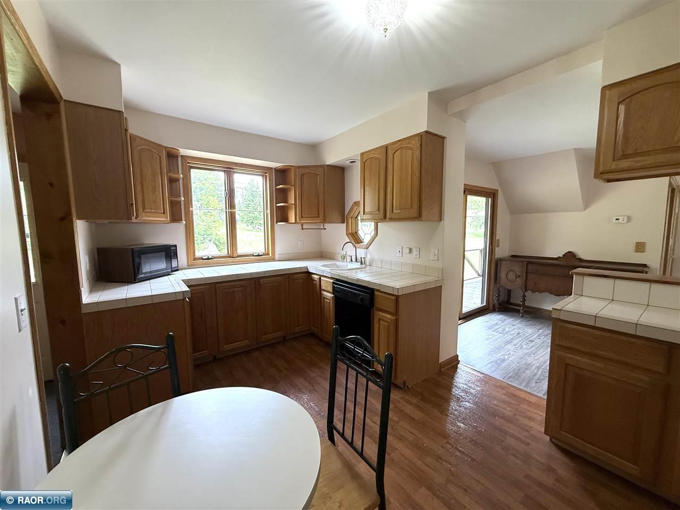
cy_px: 255
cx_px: 340
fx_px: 275
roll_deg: +0.1
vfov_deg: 85.7
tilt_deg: -5.3
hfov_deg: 102.1
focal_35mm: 14
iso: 200
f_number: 2.2
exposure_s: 1/120
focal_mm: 2.22
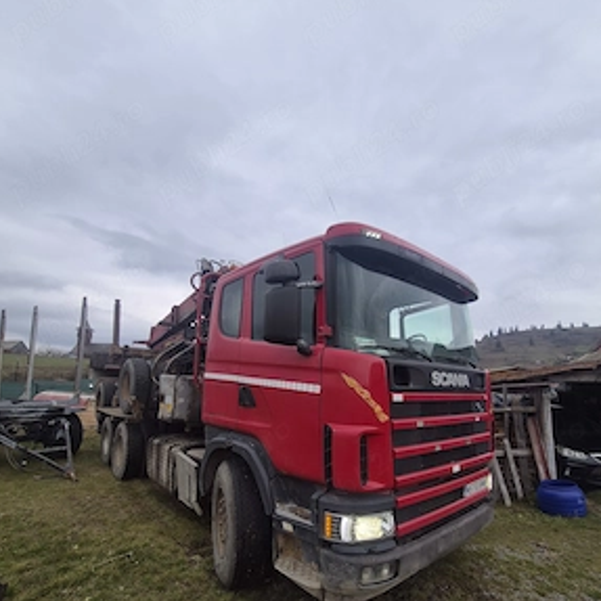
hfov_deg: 87.4
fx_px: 314
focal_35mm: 16
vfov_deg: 86.8
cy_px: 346
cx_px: 297
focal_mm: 1.74
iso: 40
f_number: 2.2
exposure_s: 1/204
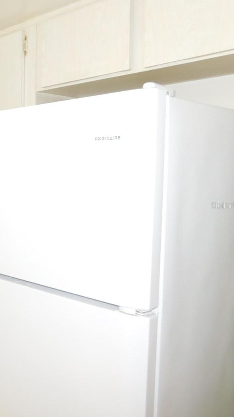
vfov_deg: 51.6
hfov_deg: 25.8
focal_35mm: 39
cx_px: -74
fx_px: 430
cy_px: 205
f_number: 3
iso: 200
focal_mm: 4
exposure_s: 1/30
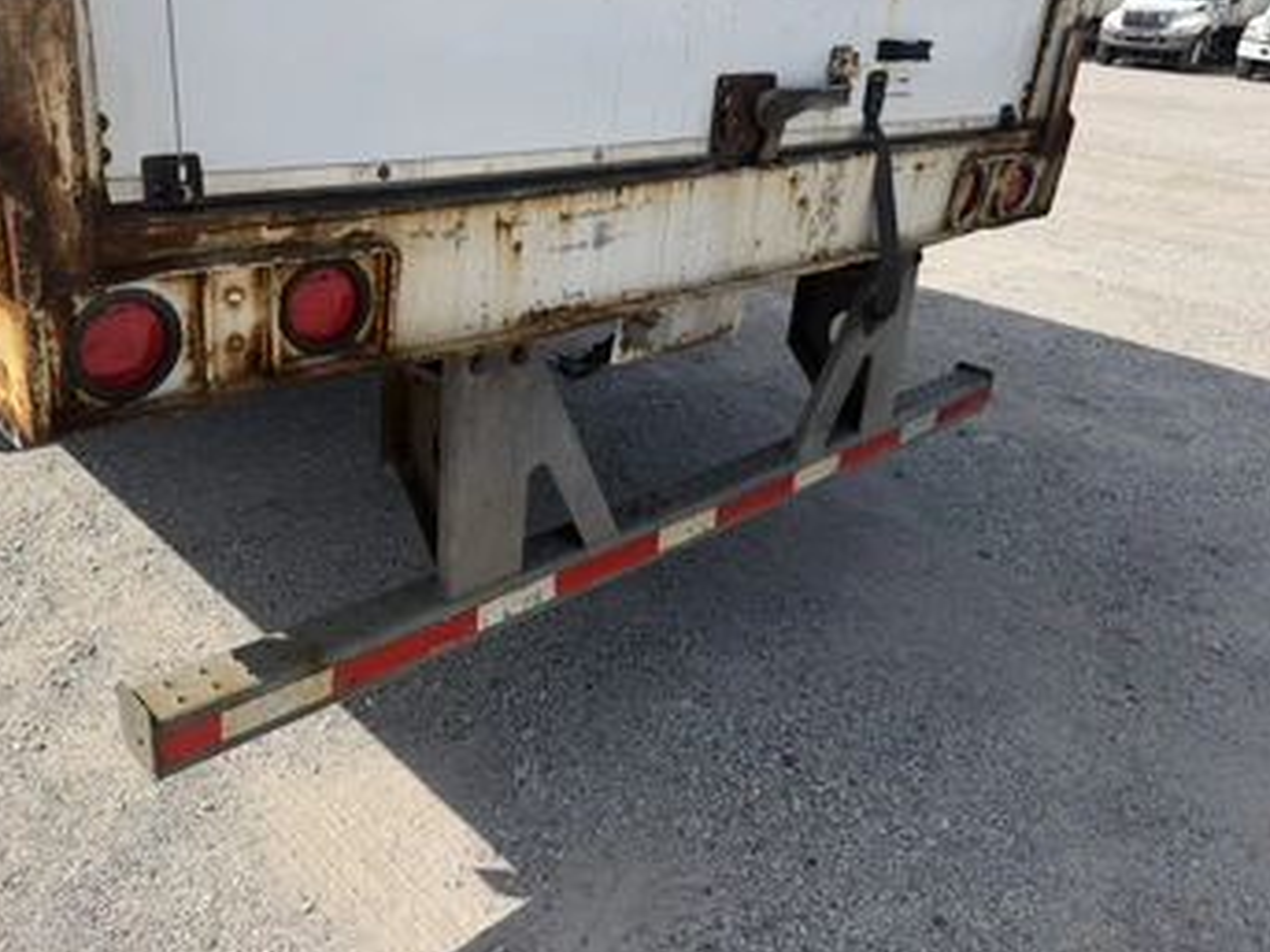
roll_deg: -3.5
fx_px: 1027
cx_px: 533
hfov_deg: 63.1
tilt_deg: -25.7
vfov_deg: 49.6
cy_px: 411
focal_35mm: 28
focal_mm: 6.76
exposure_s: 1/6173
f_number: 1.78
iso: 125
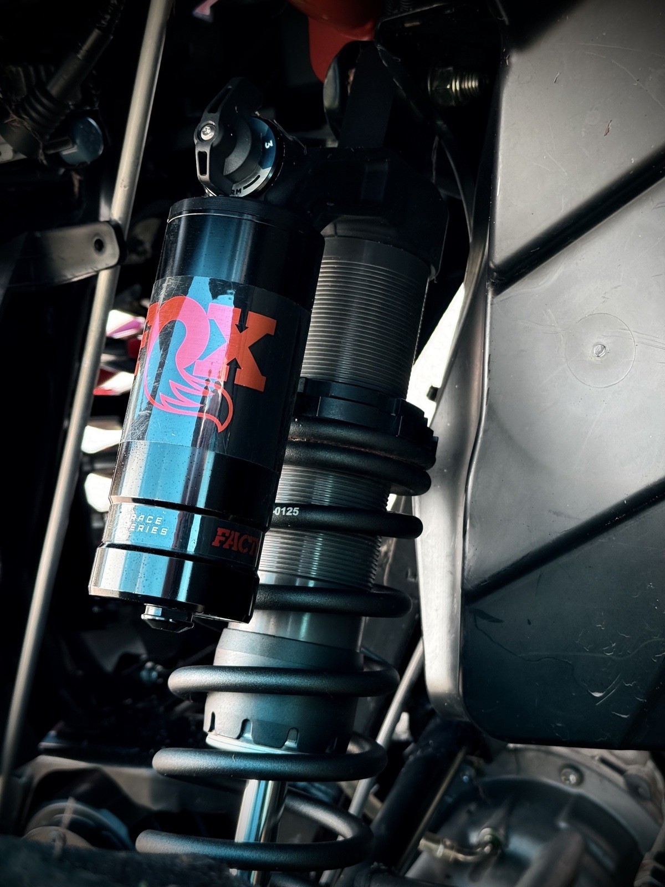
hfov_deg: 30.3
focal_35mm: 48
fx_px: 1229
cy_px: 444
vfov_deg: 39.7
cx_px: 332
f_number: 1.78
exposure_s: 1/242
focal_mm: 6.76
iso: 160
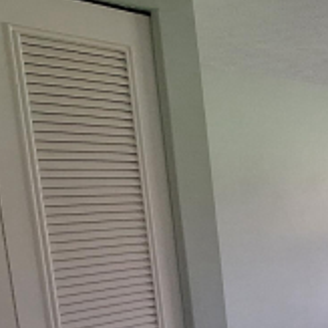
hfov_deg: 28.5
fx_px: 504
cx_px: 442
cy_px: 258
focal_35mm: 47
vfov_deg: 35.0
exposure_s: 1/30
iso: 200
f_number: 2.2
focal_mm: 1.74
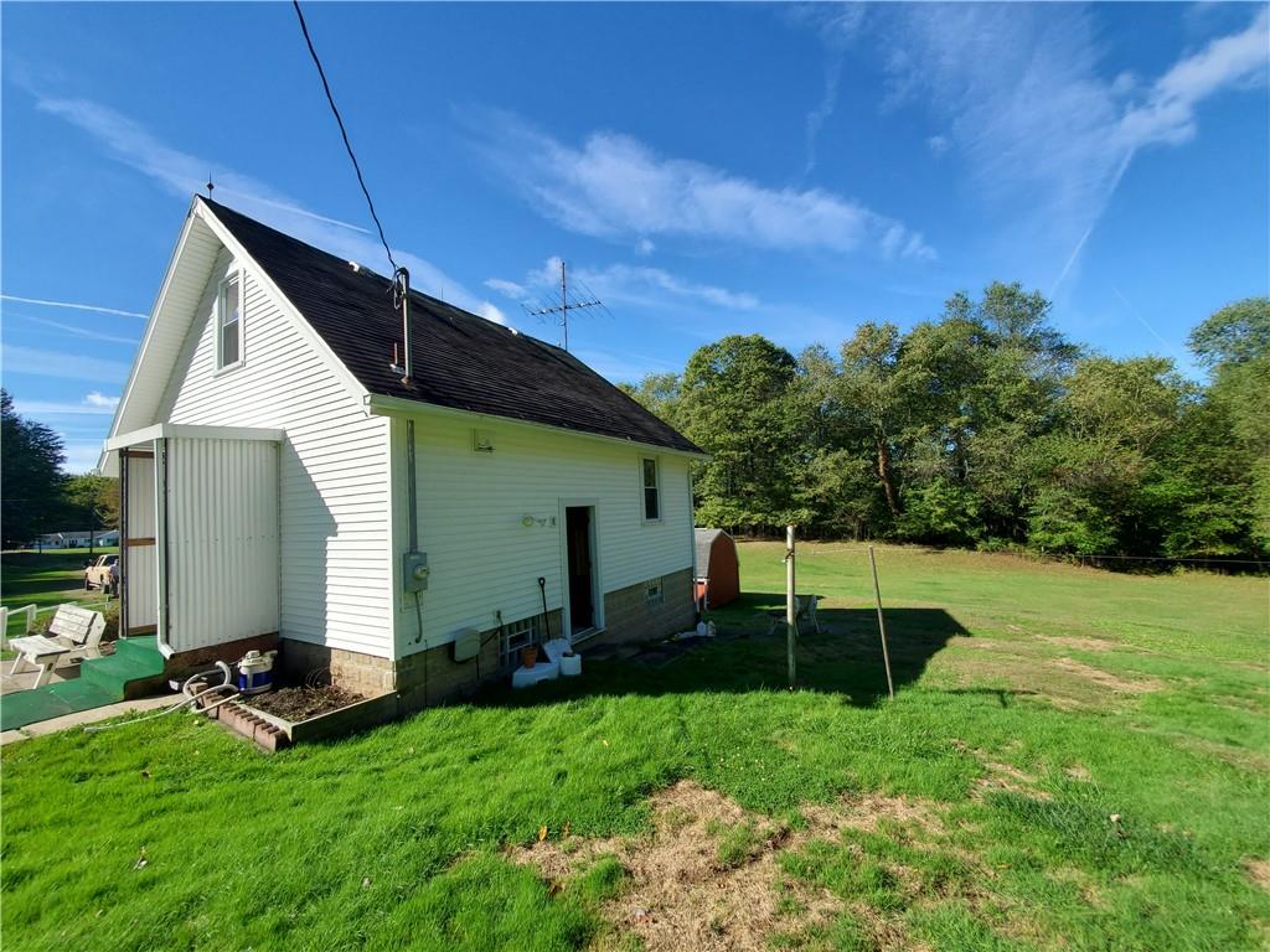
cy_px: 476
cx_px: 635
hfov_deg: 106.2
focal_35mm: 13
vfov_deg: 89.9
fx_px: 477
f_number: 2.2
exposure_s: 1/927
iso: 50
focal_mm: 1.8
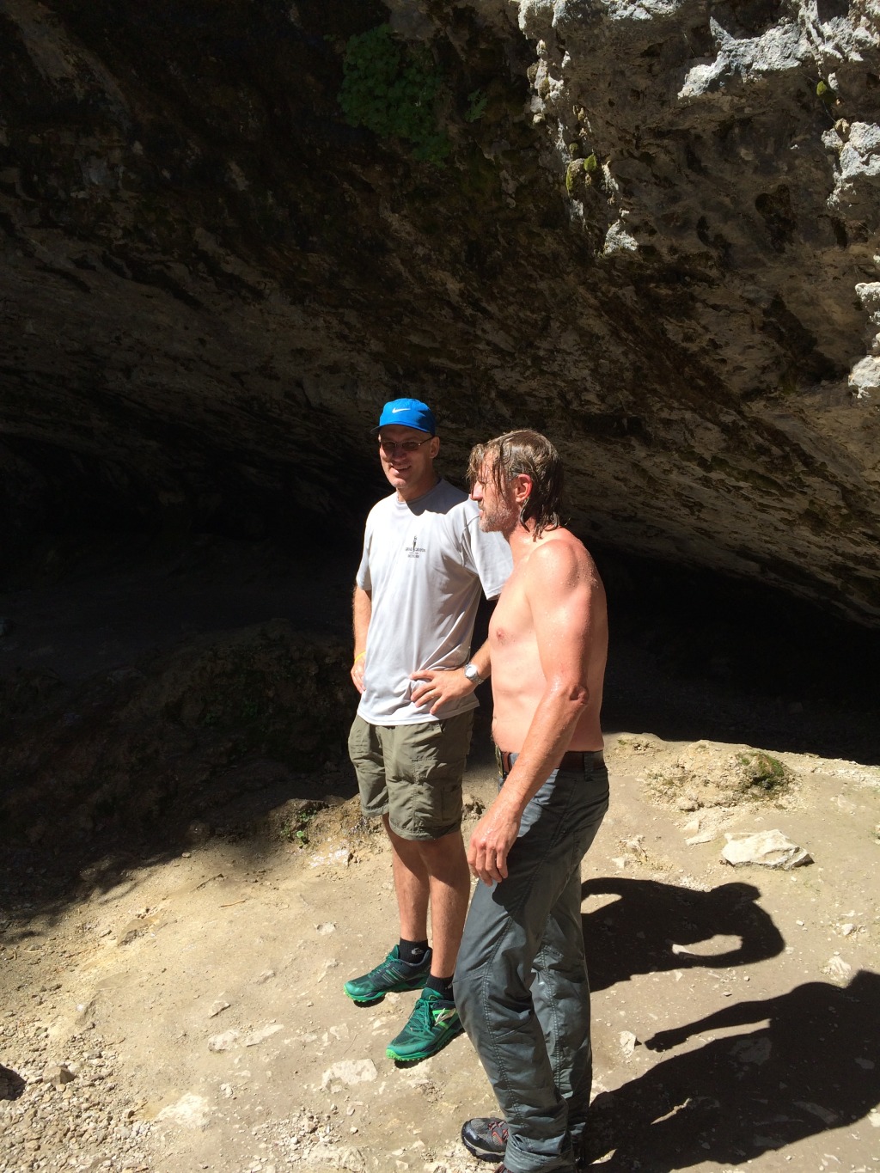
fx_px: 983
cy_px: 586
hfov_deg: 48.2
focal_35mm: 29
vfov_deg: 61.7
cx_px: 440
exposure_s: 1/1282
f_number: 2.2
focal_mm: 4.15
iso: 32
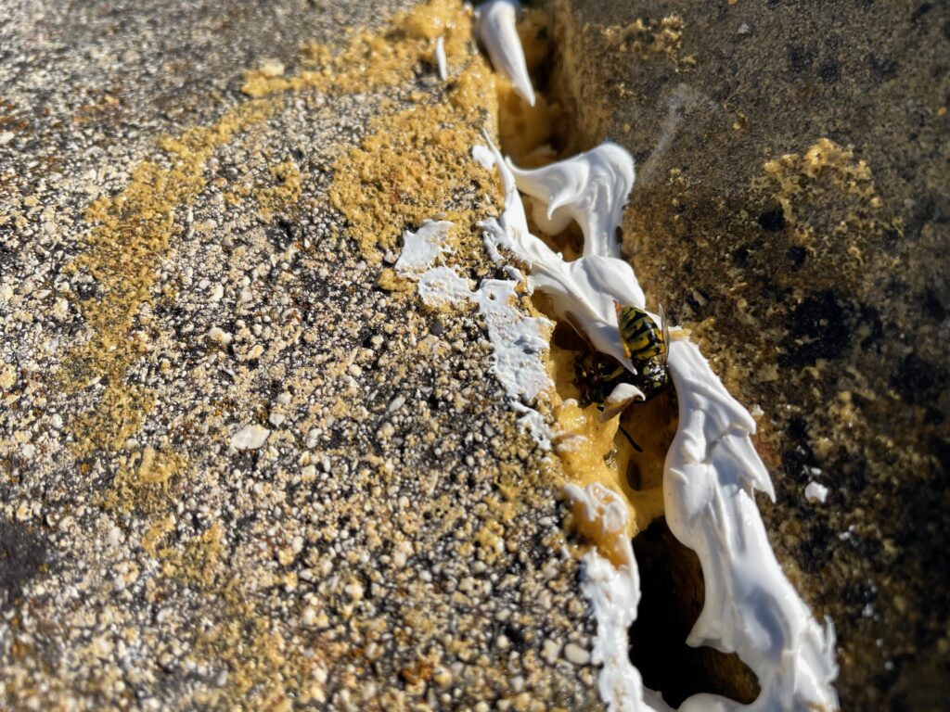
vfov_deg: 53.1
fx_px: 714
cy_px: 356
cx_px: 475
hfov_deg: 67.3
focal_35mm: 26
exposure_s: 1/4292
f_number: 1.6
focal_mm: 4.2
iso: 32
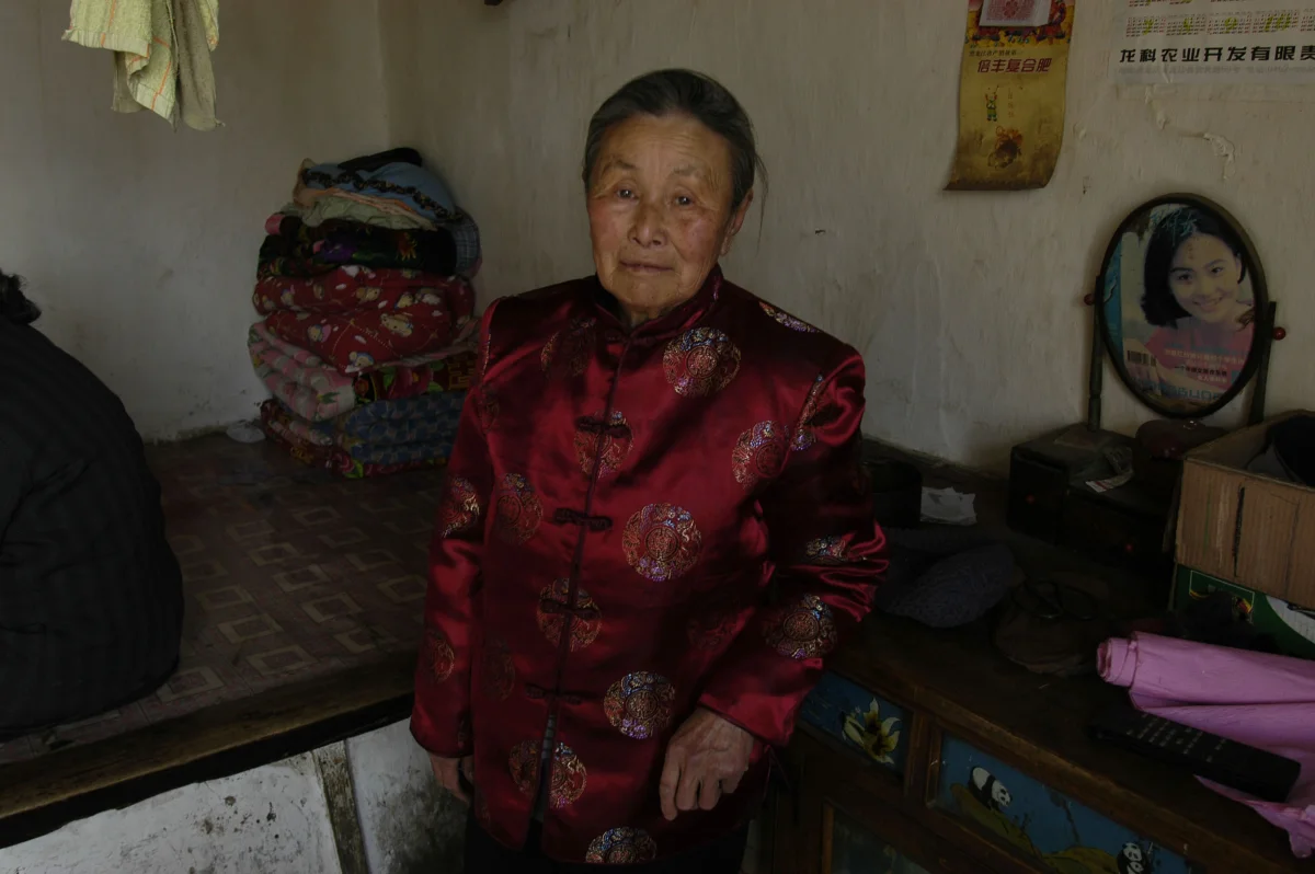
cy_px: 437
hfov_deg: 62.0
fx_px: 1095
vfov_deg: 43.5
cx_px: 658
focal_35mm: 30
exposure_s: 1/50
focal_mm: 20
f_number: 3.5
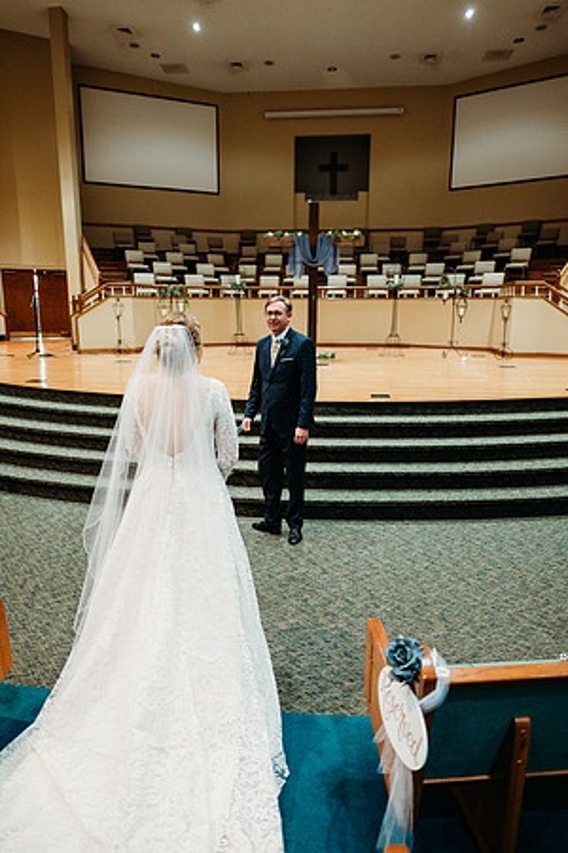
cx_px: 284
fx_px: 568
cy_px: 426
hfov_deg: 53.1
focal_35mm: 24
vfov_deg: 73.7
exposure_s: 1/125
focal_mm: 24
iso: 2000
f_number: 1.8
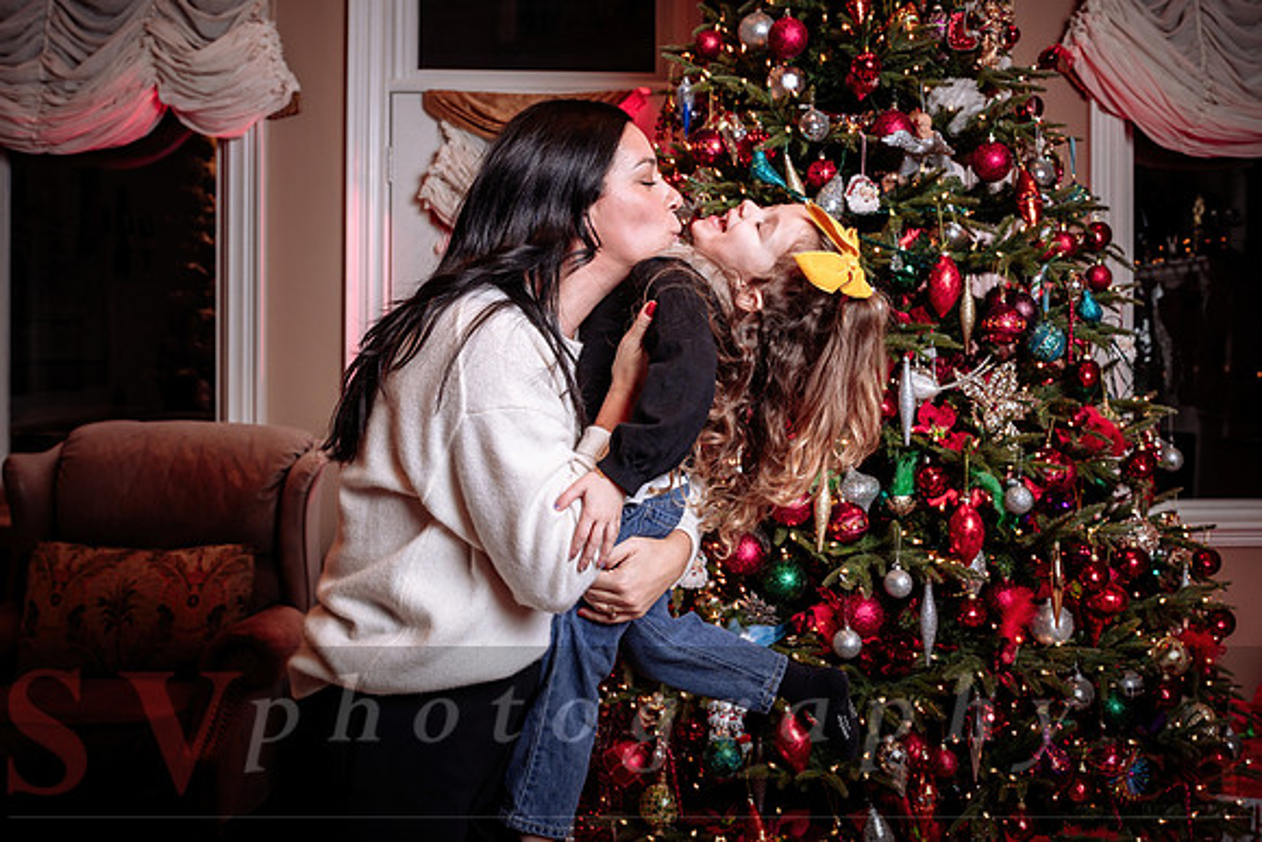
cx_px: 671
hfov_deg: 53.3
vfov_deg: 36.9
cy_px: 325
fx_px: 1255
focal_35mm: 36
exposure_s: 1/125
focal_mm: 28
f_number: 4.5
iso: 500
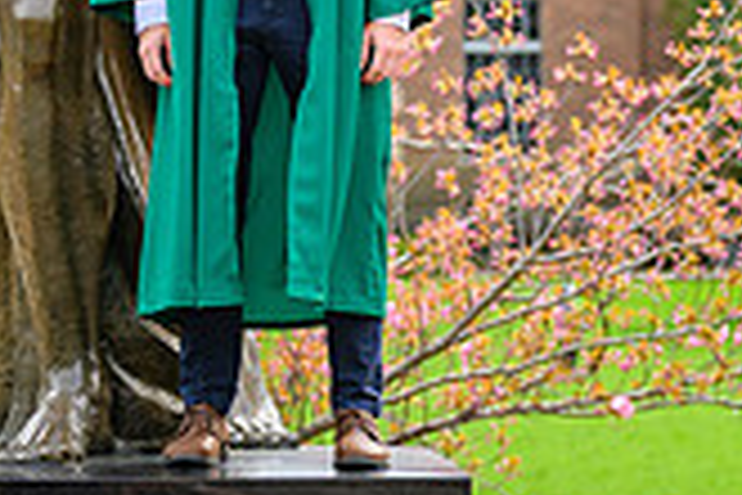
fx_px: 7048
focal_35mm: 342
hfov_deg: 6.0
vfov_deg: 4.0
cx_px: 436
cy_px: -273
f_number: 4
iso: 400
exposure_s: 1/1600
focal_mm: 92
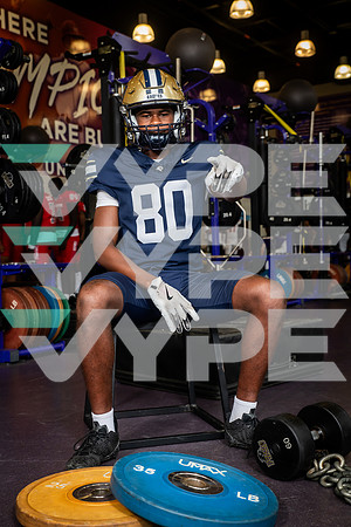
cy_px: 264
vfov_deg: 41.1
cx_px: 176
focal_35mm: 48
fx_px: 702
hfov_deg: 28.1
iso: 500
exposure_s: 1/250
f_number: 5.6
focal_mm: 48
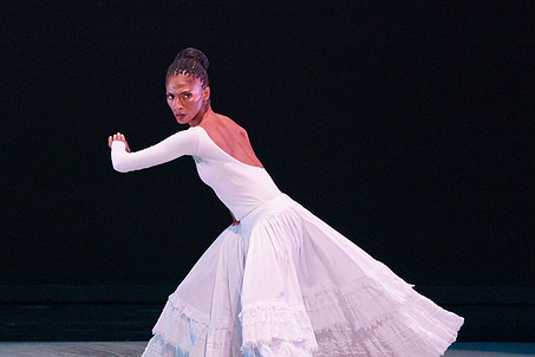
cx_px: 257
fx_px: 9674
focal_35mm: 651
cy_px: 108
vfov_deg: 2.1
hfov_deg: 3.2
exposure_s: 1/400
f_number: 6.3
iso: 5000
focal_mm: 370
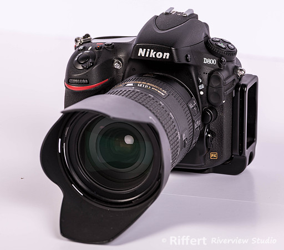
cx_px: 137
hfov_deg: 6.3
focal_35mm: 297
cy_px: 124
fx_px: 2599
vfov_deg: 5.5
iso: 64
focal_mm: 200
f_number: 7.1
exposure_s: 1/200
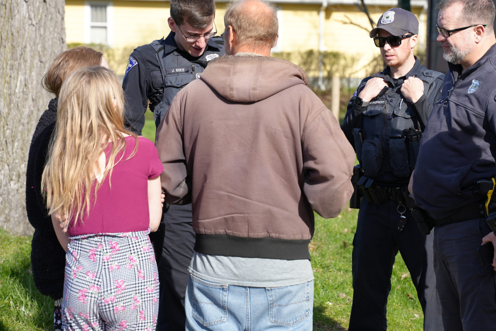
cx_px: 330
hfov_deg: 19.6
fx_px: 1433
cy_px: 143
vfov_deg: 13.2
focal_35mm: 104
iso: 100
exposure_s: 1/500
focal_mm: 75
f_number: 4.5
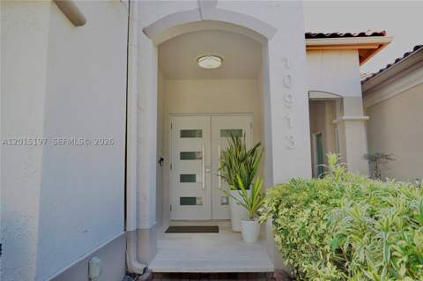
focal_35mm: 27
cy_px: 140
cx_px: 212
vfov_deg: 47.8
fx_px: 317
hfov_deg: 67.4
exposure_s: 1/60
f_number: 3.5
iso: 100
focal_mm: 18
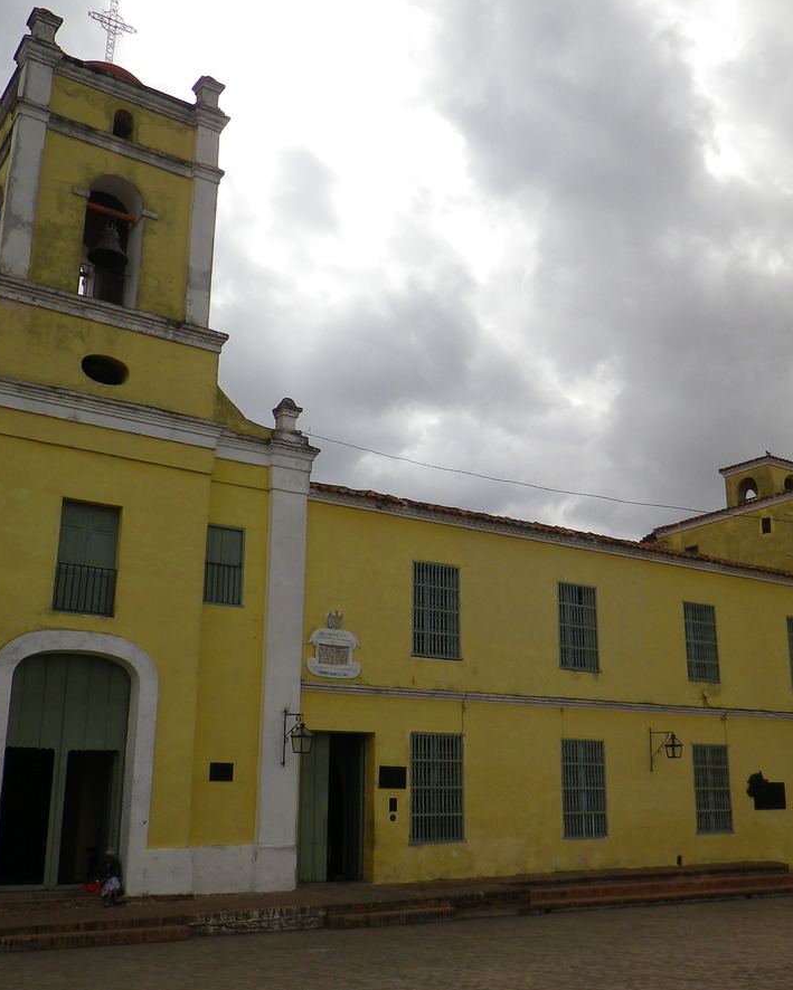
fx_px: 1085
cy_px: 491
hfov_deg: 39.9
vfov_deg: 49.1
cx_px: 480
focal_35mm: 37
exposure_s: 1/250
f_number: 8.3
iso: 80
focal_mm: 5
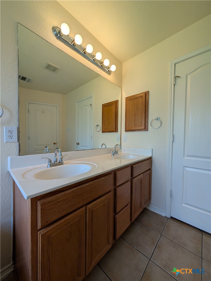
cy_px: 140
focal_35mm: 12
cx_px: 106
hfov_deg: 94.7
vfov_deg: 110.4
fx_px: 97
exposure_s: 1/230
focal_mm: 2.02
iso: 56
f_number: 1.7
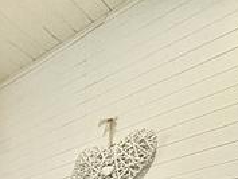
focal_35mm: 49
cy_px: 312
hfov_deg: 24.0
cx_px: -165
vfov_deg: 21.3
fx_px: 337
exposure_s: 1/100
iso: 200
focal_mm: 2.22
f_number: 2.2
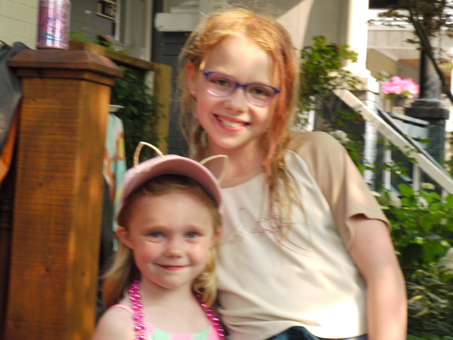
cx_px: 226
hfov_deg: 19.6
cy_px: 170
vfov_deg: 14.8
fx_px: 1309
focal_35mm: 100
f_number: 14
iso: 800
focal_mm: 50
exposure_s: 1/50
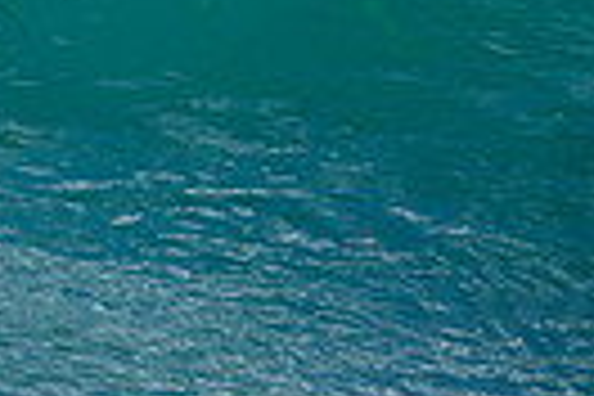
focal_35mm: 3791
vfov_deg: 0.4
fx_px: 62547
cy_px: -463
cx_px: -718
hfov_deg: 0.5
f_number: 6.3
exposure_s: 1/2000
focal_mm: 800
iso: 360
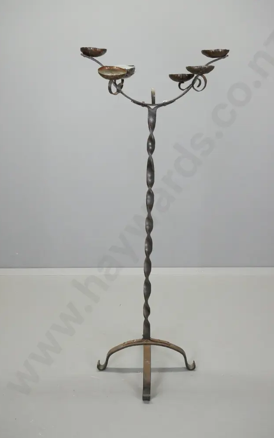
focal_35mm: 39
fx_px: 466
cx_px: 148
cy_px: 215
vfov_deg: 50.4
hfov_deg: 32.7
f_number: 5.6
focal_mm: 18
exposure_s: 1/60
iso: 2500
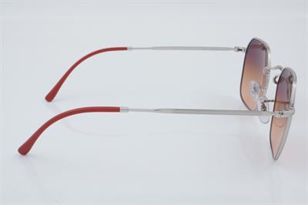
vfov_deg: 20.1
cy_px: 102
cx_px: 154
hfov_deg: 29.9
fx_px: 577
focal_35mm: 68
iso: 100
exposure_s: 1/4
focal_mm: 45
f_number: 32
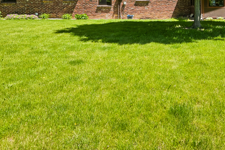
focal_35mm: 39
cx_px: 168
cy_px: -10
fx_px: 244
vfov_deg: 30.9
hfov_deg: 47.8
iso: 100
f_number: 8
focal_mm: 14
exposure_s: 1/160
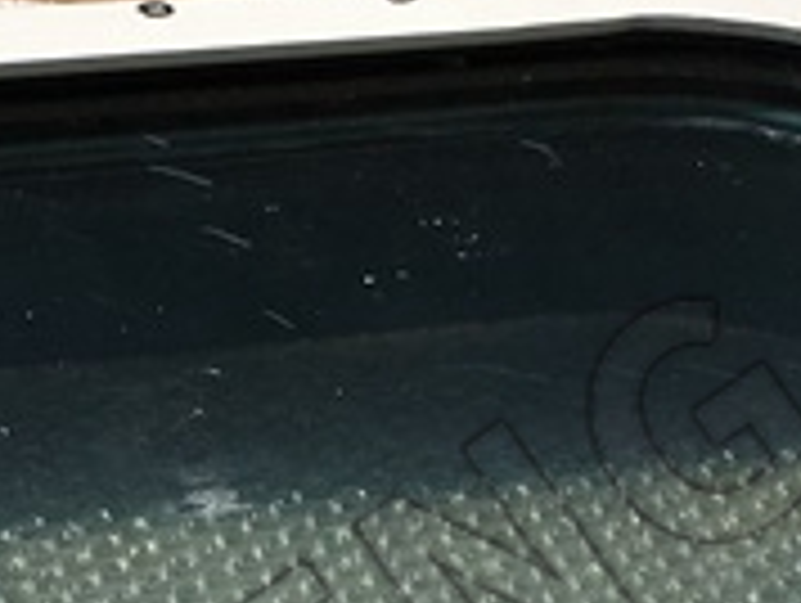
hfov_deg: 15.0
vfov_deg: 11.1
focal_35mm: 130
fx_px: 3012
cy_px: 855
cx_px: 104
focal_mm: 4.15
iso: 25
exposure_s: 1/2024
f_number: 2.2
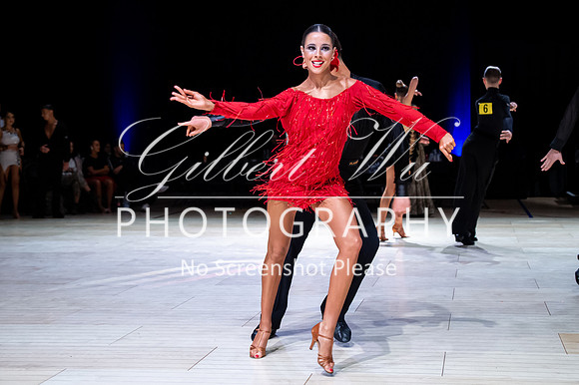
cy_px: 148
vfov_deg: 20.9
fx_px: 1044
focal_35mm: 65
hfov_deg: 31.0
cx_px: 315
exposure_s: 1/400
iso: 3200
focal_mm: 52
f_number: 3.2
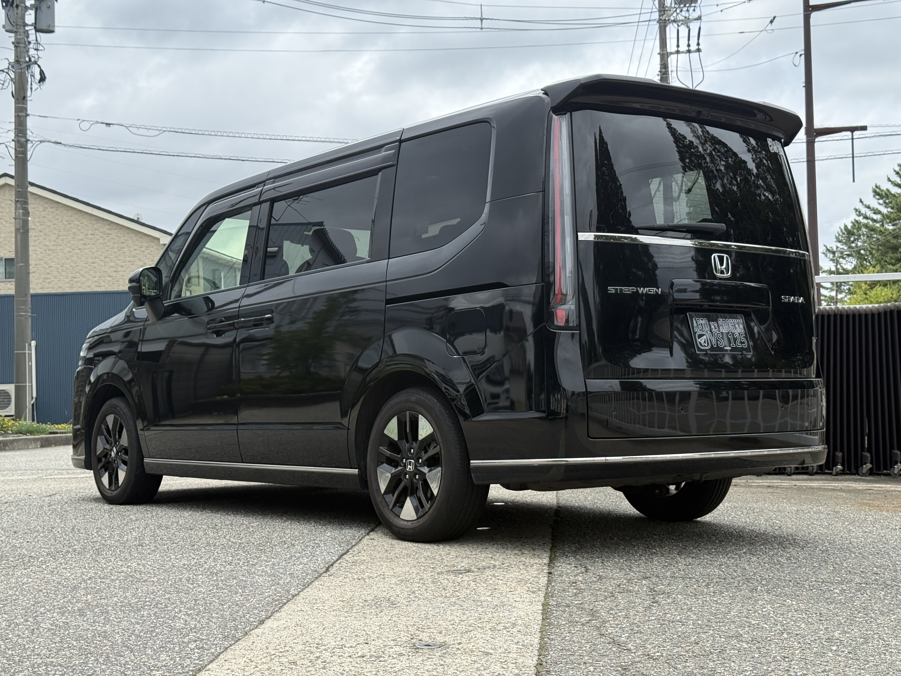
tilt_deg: +2.4
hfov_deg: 39.7
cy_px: 338
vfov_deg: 30.3
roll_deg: +1.4
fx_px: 1249
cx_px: 450
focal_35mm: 48
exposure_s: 1/2762
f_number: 1.78
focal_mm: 6.76
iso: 100
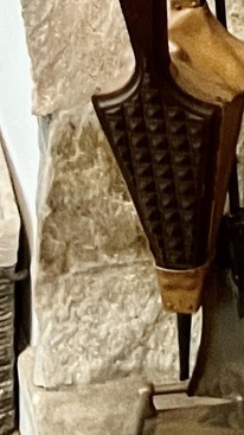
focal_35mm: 178
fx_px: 2051
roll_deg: -1.7
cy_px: -711
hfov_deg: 6.0
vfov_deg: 10.1
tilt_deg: -5.1
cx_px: 867
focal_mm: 5.7
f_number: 1.5
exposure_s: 1/40
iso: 400
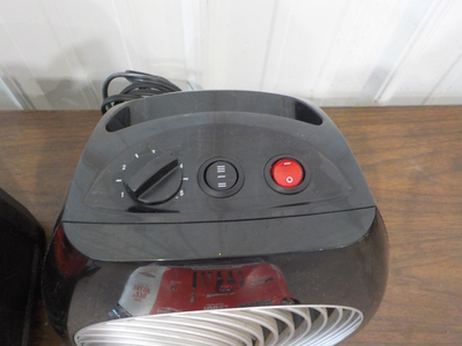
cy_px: 173
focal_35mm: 30
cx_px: 231
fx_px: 400
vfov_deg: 46.8
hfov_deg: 60.0
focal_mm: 4.1
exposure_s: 1/30
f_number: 3.3
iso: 400
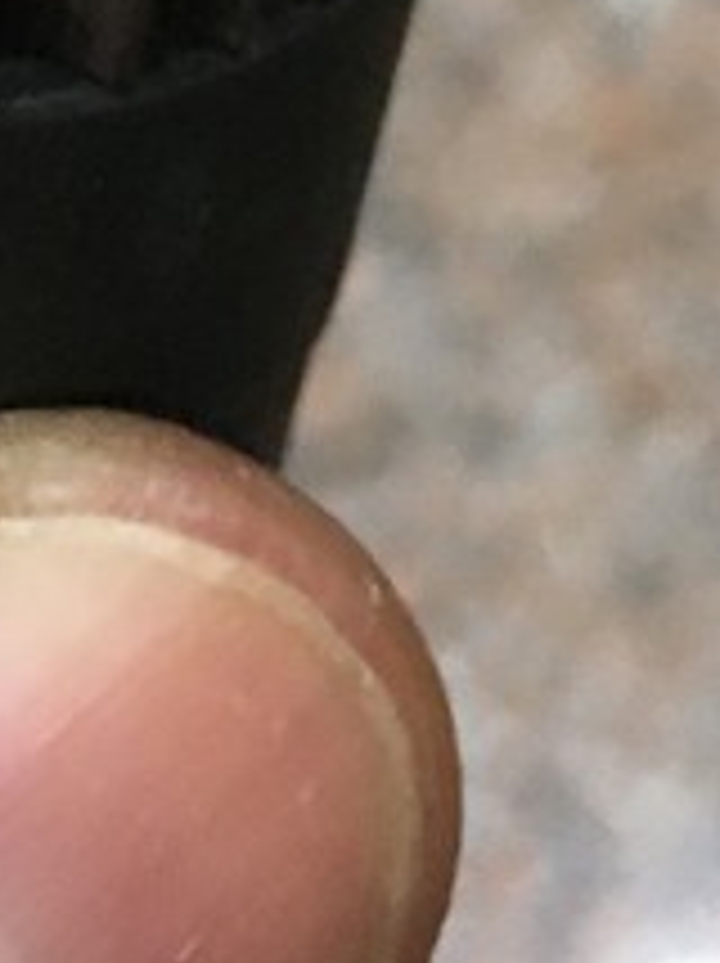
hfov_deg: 10.1
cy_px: -1282
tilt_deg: -51.0
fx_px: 3918
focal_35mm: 141
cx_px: -405
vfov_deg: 11.7
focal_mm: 4.15
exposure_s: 1/30
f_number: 2.2
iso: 125
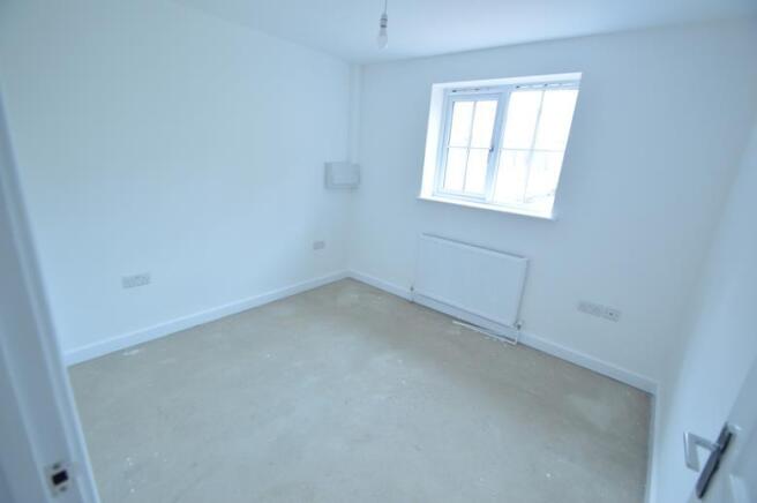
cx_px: 378
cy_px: 252
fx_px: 315
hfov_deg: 100.4
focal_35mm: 15
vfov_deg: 77.2
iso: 320
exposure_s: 1/15
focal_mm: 10
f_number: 3.5
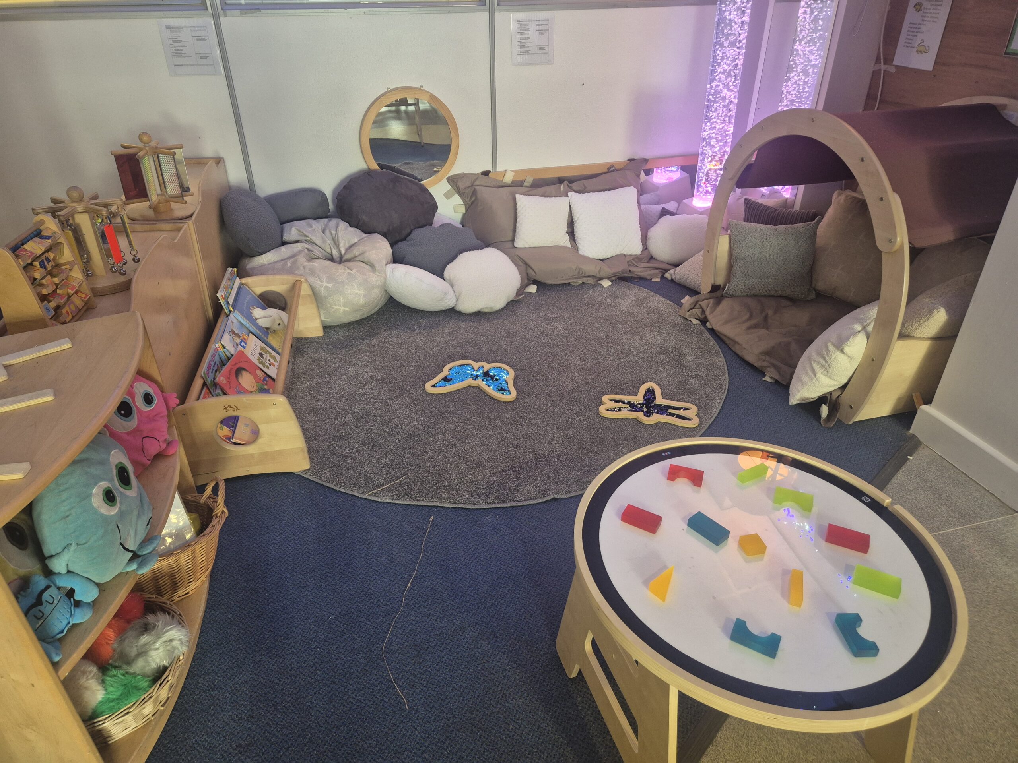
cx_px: 509
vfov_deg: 58.9
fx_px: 676
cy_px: 382
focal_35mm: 23
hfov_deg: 73.9
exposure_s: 1/70
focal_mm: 5.4
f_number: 1.8
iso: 400
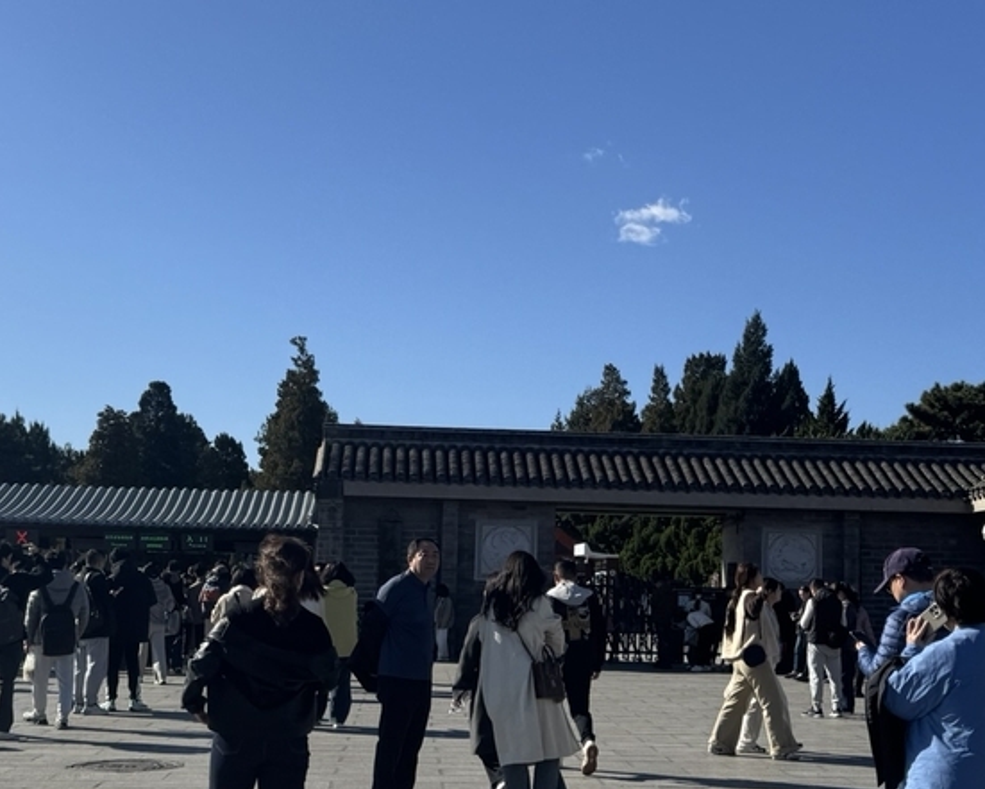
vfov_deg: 29.5
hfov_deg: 36.6
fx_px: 1487
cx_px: 497
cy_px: 537
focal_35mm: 51
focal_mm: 6.76
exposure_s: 1/5814
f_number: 1.78
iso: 80
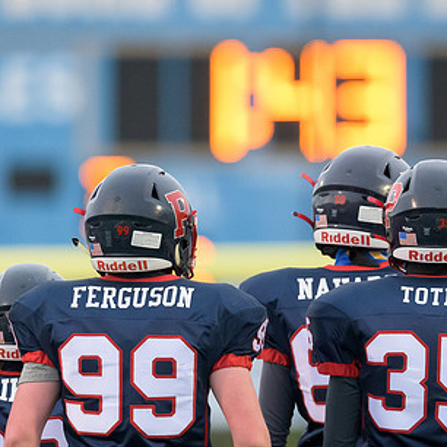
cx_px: 387
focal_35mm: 1292
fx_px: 18875
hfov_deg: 1.4
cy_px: 248
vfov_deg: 1.4
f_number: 4
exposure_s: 1/1600
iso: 6400
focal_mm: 500
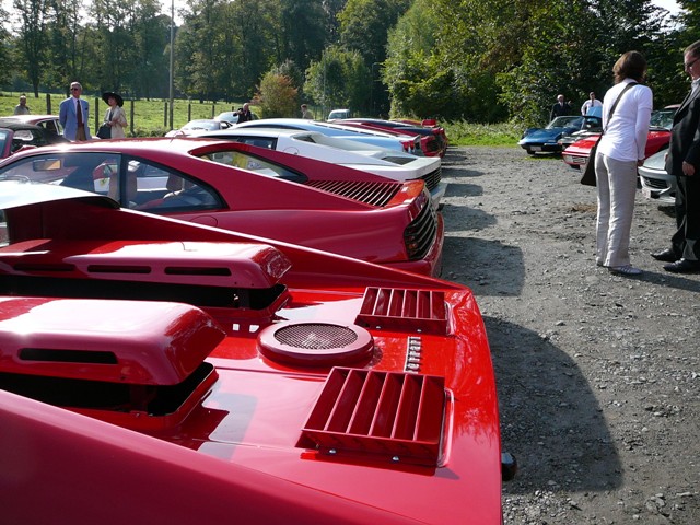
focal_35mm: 35
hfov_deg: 52.6
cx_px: 350
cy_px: 262
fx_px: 708
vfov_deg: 40.7
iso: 80
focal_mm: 5.2
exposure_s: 1/800
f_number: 2.8
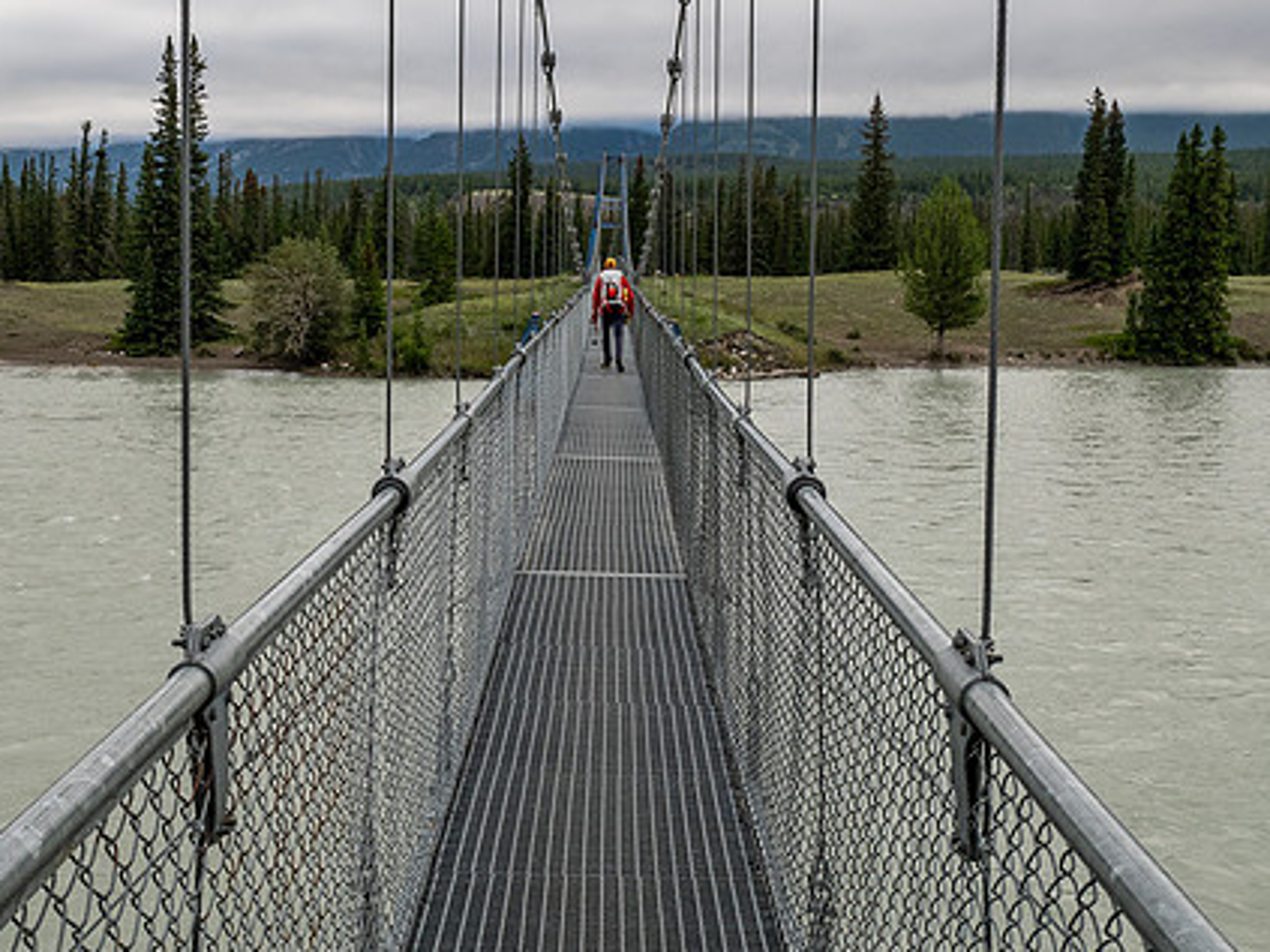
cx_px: 537
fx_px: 1687
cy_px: 434
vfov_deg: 31.5
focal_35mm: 46
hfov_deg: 41.1
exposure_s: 1/160
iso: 200
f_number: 8
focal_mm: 16
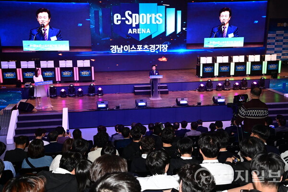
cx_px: 144
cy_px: 96
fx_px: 320
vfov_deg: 33.4
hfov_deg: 48.5
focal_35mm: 40
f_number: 9
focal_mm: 40
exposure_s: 1/250
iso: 6400
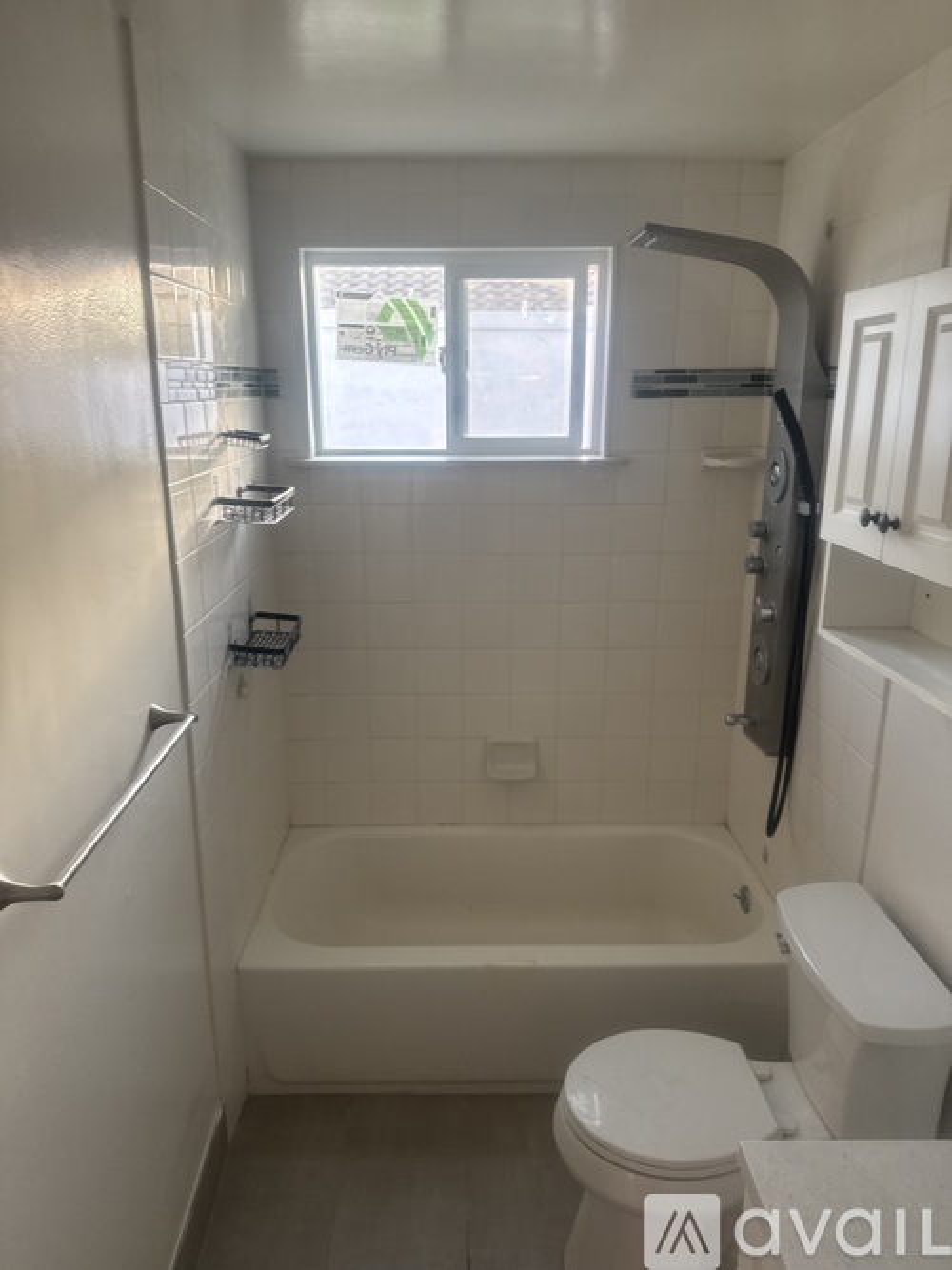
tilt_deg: -15.6
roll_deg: +0.8
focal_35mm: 24
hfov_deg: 56.8
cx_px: 476
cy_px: 635
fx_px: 880
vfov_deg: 71.6
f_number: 1.78
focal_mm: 6.76
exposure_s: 1/60
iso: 125
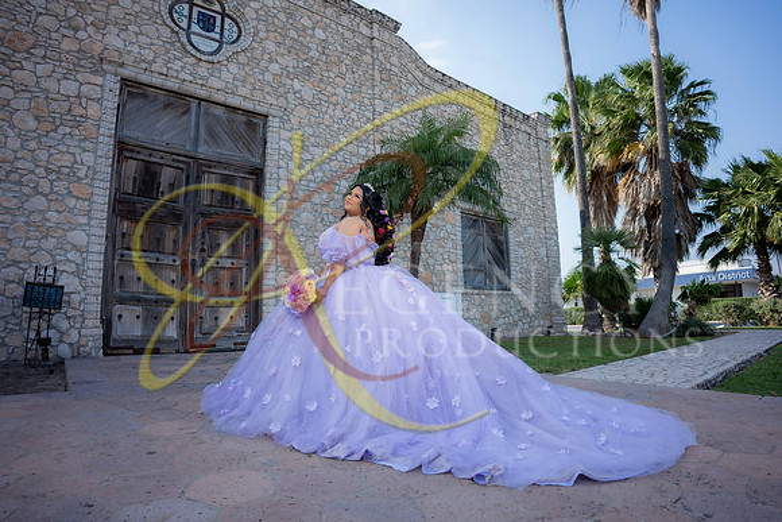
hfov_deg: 84.0
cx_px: 391
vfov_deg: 62.0
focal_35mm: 20
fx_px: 435
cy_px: 261
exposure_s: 1/800
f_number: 2.8
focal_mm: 20
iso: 125
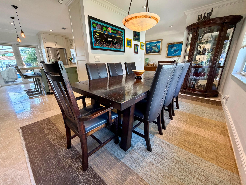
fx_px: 99
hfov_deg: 102.1
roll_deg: +0.2
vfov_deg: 85.7
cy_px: 92
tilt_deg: -17.9
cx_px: 123
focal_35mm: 14
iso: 200
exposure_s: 1/60
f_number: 2.2
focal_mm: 2.22
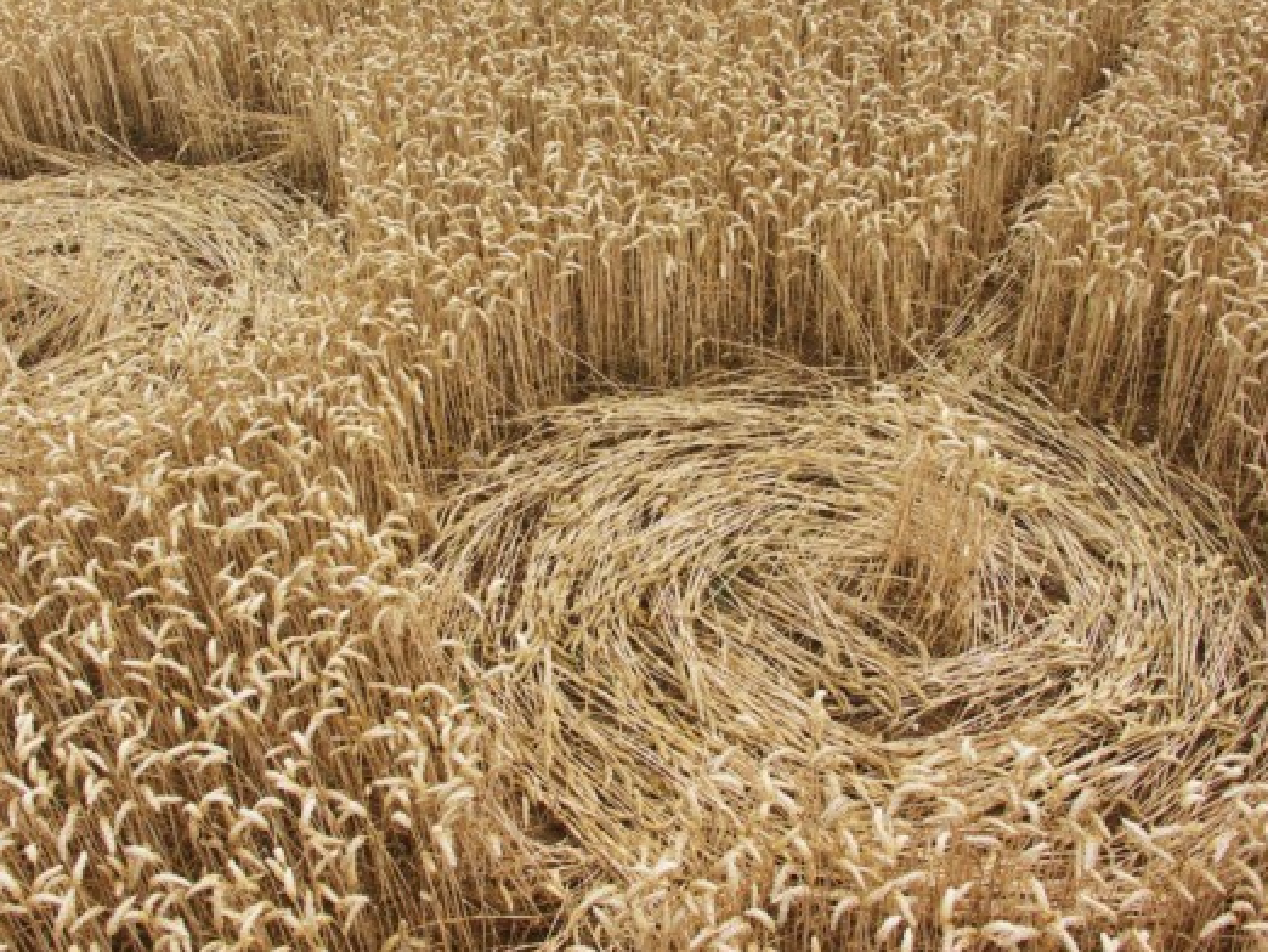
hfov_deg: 49.0
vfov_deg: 37.7
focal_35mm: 38
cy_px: 413
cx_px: 619
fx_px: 1393
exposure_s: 1/200
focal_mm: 8
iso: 50
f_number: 5
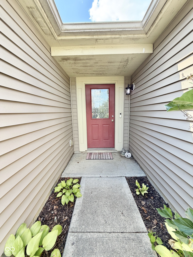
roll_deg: +1.5
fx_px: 104
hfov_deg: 85.7
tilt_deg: -8.4
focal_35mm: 14
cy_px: 128
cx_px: 96
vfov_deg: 102.1
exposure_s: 1/124
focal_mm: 2.22
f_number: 2.2
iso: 40
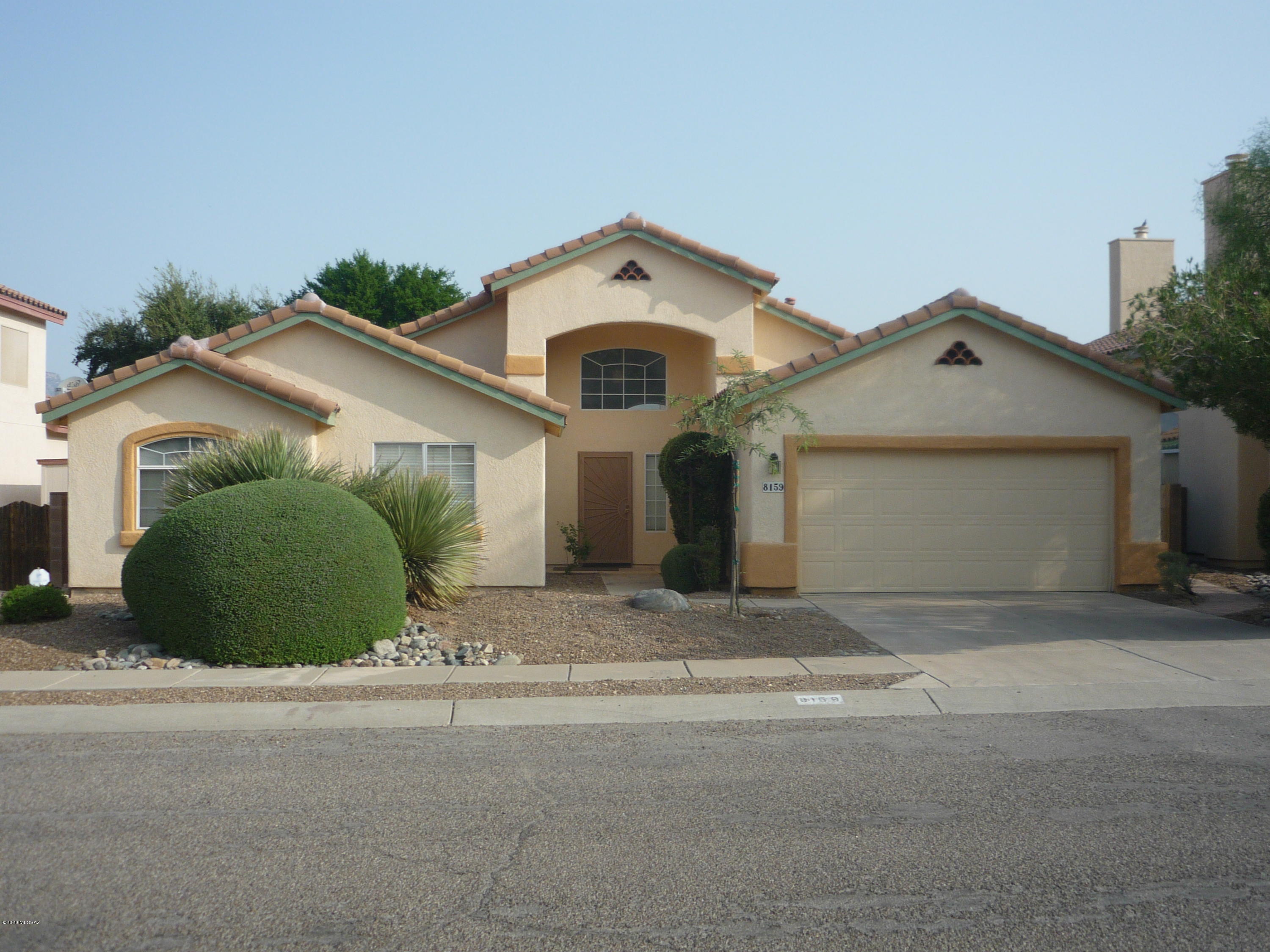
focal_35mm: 36
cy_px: 476
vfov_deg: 39.7
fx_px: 1321
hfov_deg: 51.4
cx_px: 635
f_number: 8
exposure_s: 1/160
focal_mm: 6
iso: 100
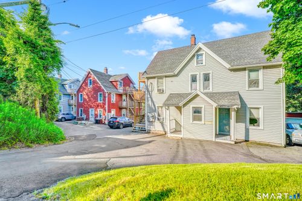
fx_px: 130
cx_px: 151
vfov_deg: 75.5
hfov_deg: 98.6
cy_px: 100
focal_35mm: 16
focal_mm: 15.5
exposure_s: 1/1000
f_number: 5
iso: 500
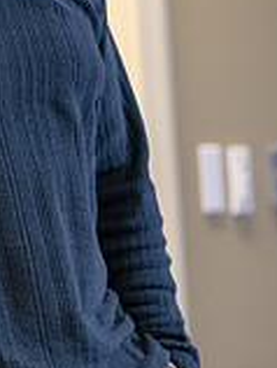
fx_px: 4501
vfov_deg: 4.7
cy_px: -64
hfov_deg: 3.5
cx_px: -205
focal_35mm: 423
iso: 2500
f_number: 3.2
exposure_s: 1/200
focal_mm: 120
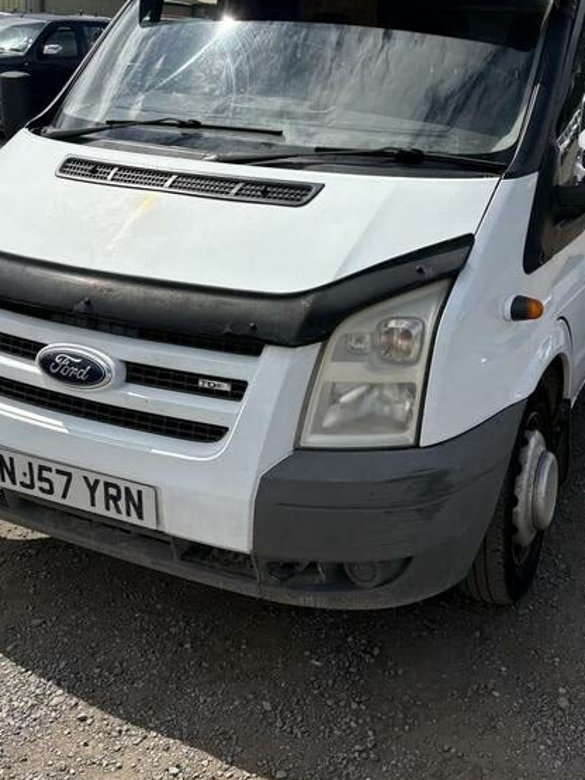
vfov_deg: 43.3
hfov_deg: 34.2
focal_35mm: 42
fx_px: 947
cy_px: 187
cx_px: 347
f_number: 1.6
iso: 50
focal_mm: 5.96
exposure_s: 1/5814
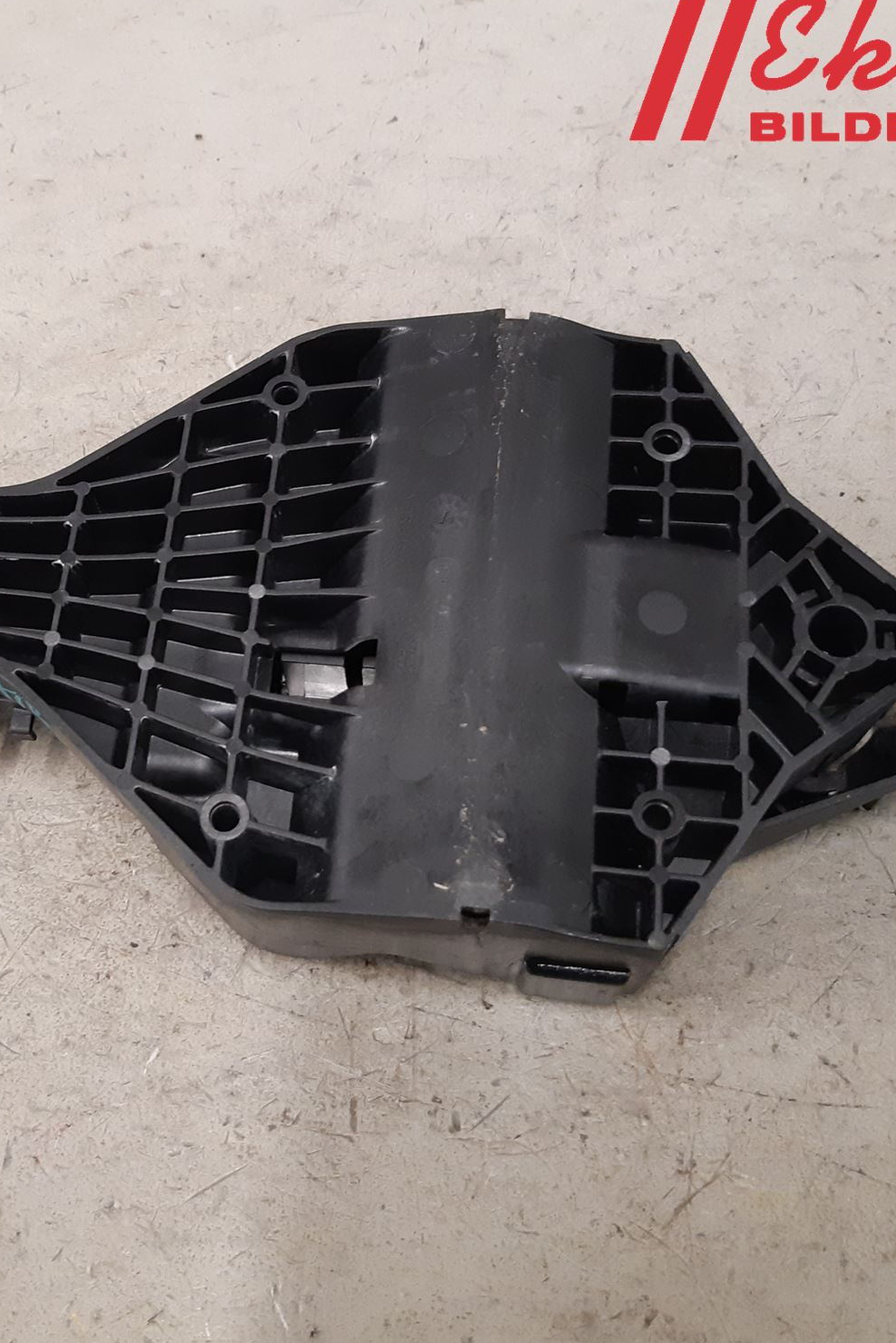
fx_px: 1381
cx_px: 261
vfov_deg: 51.9
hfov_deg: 35.4
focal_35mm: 37
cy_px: 678
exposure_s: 1/50
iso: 250
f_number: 1.7
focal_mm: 3.93
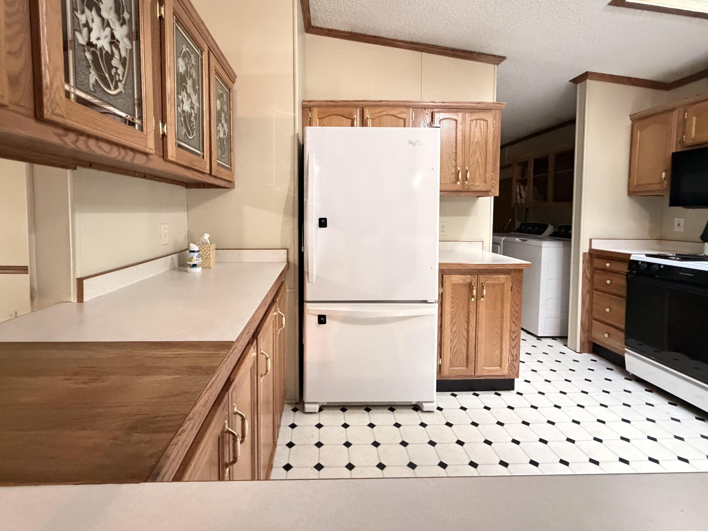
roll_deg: +0.4
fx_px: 327
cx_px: 333
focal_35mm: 16
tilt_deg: -1.5
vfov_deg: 77.7
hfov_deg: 94.4
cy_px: 228
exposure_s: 1/40
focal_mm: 2.22
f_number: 2.2
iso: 1000
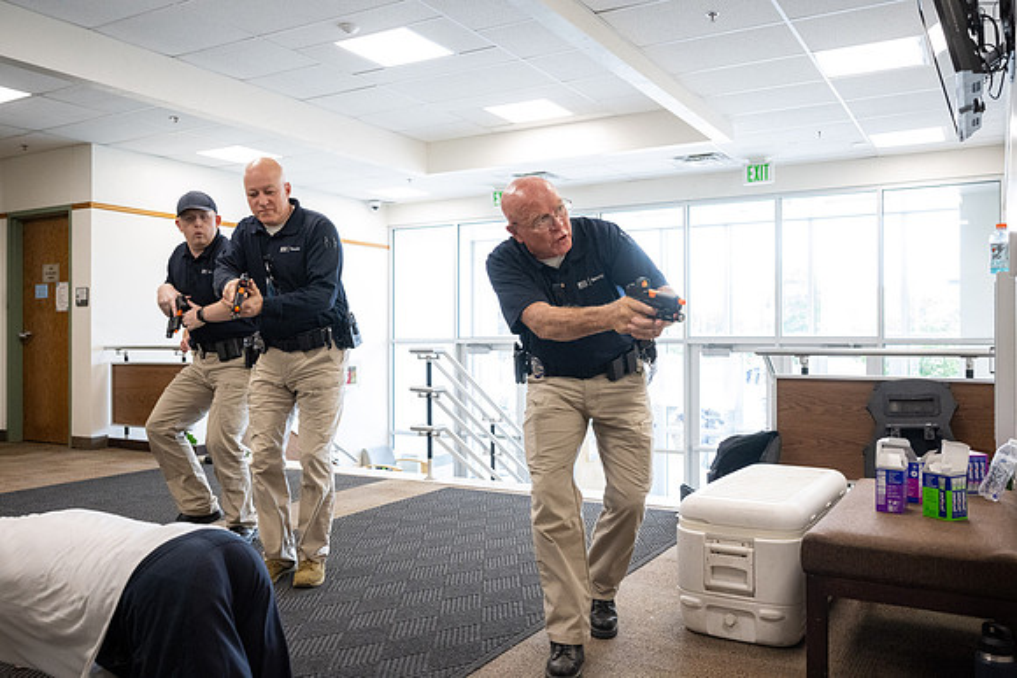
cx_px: 508
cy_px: 339
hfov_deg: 64.5
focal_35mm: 28
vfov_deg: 45.7
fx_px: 805
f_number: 4
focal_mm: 28.5
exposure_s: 1/500
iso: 4000
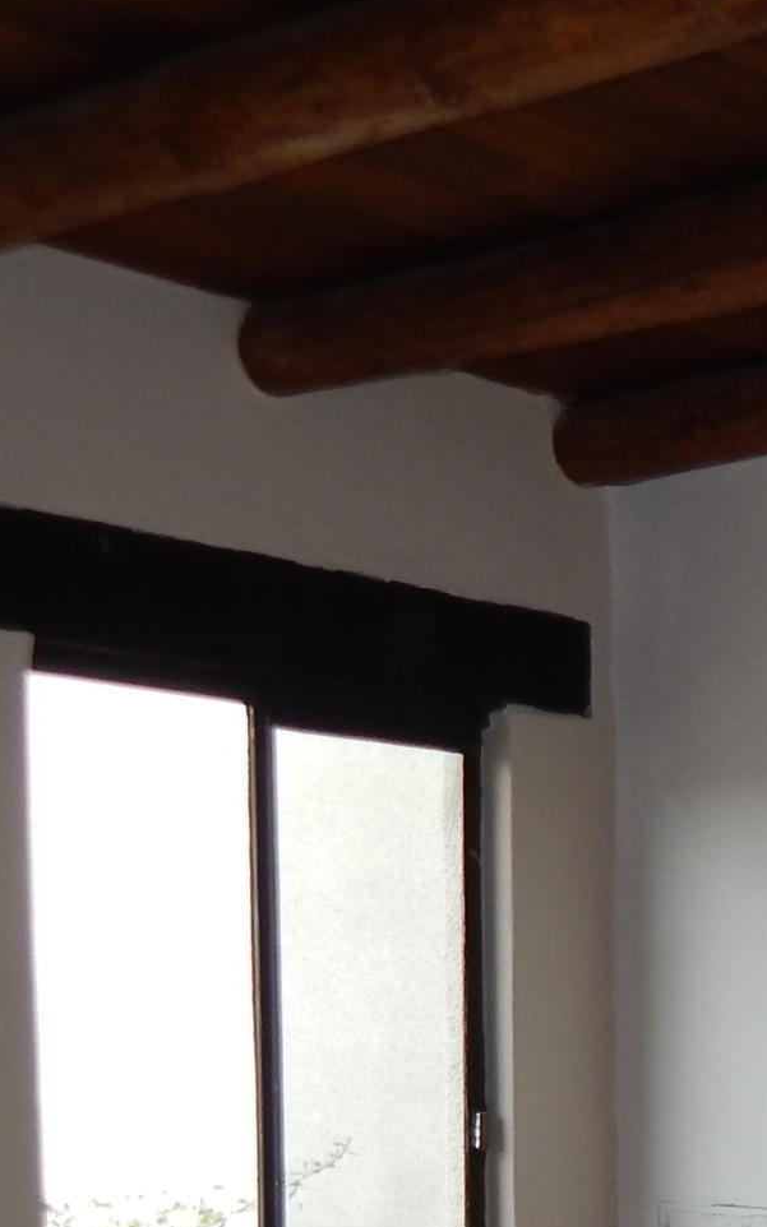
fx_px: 2543
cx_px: 1257
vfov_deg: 25.5
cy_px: 1283
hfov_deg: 15.4
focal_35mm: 76
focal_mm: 4
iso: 125
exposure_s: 1/60
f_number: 3
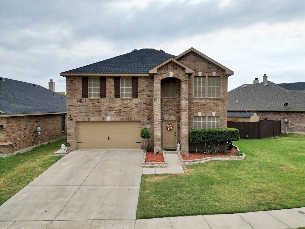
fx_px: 211
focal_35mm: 24
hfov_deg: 71.6
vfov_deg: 56.8
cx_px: 152
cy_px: 114
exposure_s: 1/4000
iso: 100
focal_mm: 6.72
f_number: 1.7
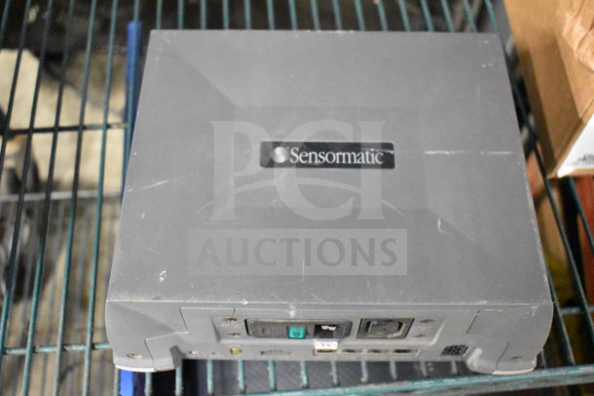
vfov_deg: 34.2
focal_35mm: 39
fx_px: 644
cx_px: 297
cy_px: 198
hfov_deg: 49.5
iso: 16000
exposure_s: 1/40
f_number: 4
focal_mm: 26
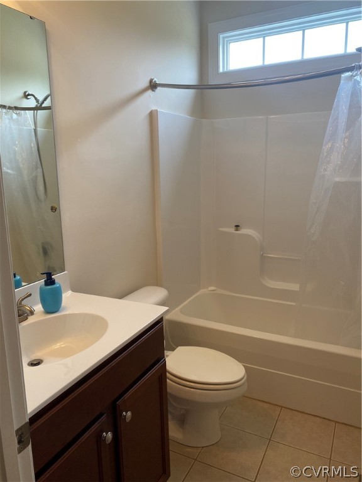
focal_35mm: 26
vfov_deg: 67.3
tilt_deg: -11.0
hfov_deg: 53.1
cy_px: 241
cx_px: 181
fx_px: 363
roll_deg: +1.4
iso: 125
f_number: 1.8
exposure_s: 1/120
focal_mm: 4.25
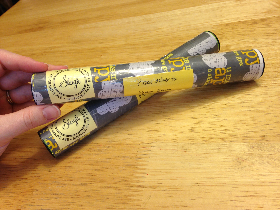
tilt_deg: -41.0
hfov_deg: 55.4
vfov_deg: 42.9
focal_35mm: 33
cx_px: 140
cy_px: 105
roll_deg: +17.9
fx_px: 267
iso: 50
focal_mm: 4.12
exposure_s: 1/20
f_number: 2.4
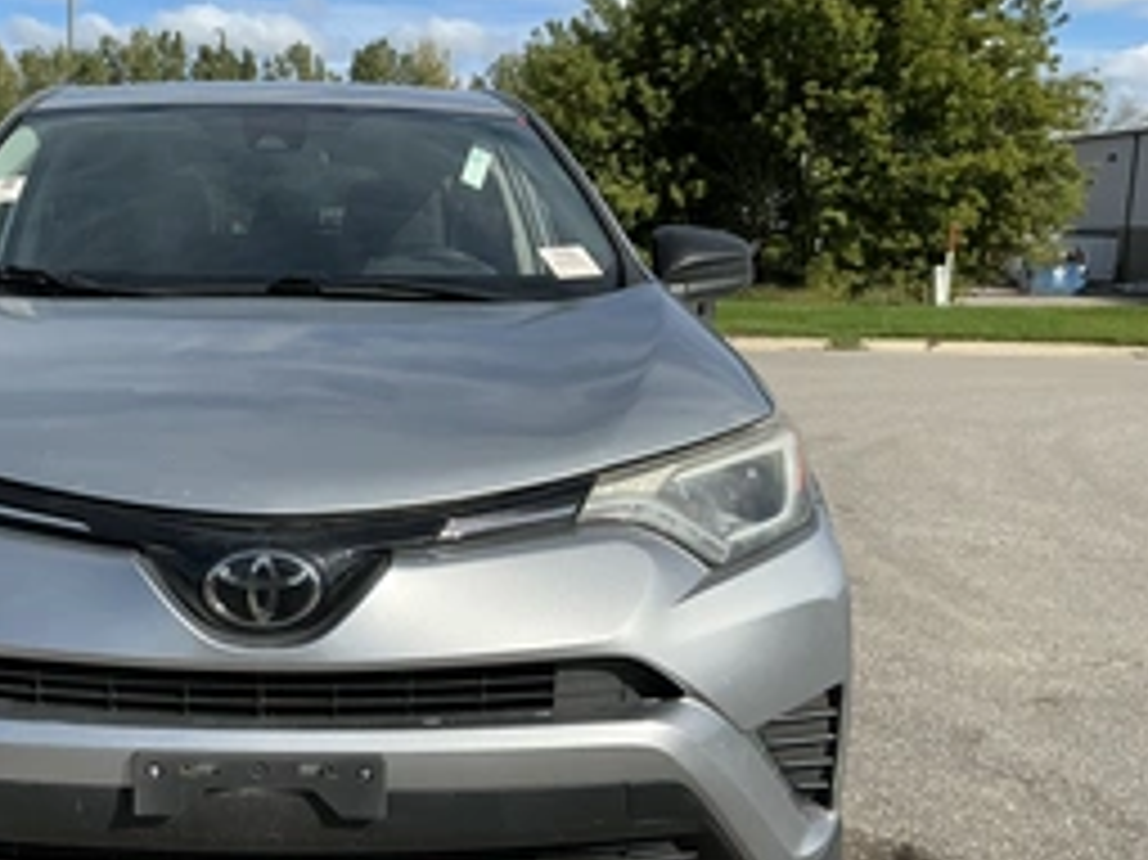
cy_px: 495
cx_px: 266
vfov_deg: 32.8
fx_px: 1459
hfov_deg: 41.5
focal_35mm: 44
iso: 25
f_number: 1.8
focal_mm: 3
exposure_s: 1/1912
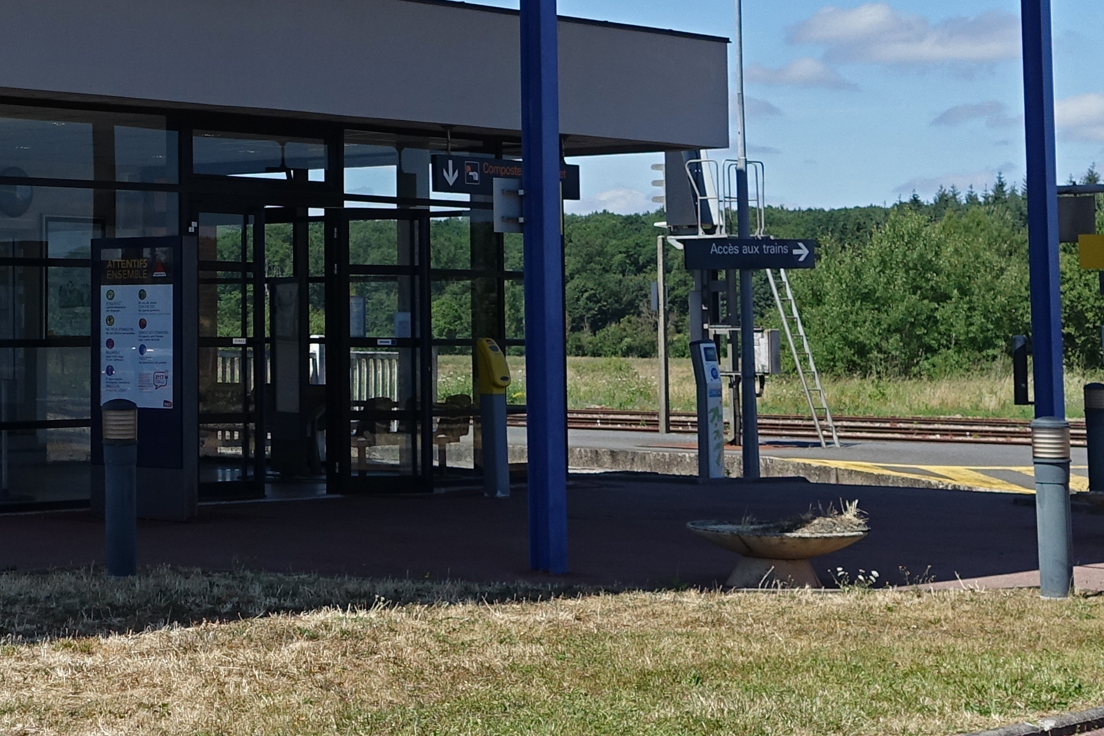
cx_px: 42
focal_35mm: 85
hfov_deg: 23.1
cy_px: 39
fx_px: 2607
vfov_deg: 15.8
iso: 125
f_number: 8
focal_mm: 10.81
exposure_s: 1/1250
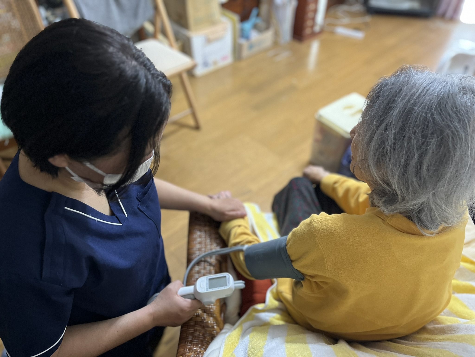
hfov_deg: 67.3
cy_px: 178
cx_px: 238
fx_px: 357
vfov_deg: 53.1
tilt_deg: -45.9
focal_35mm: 26
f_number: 1.6
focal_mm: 5.1
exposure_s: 1/50
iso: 250
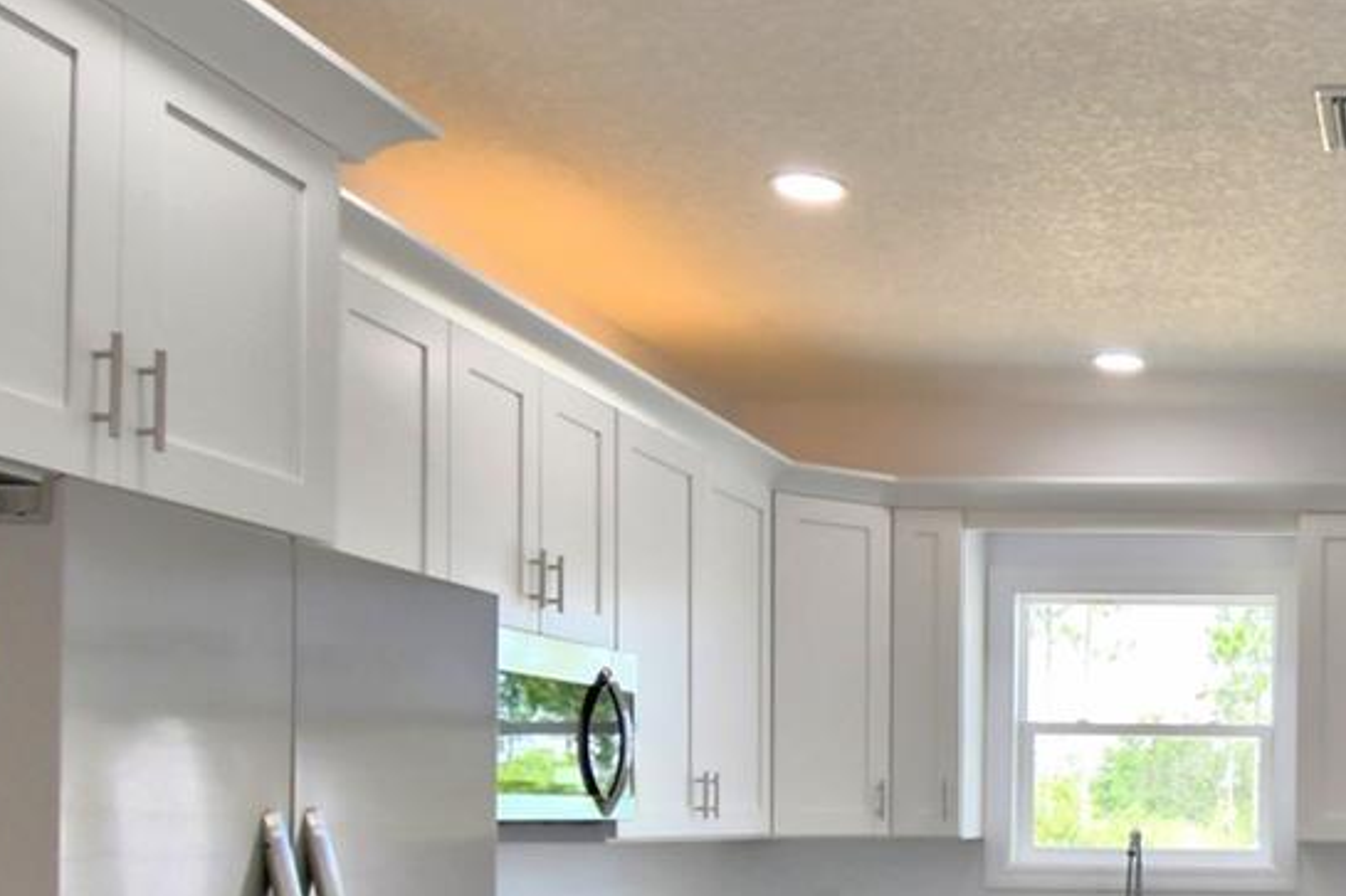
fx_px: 1645
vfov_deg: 29.1
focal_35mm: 44
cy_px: 834
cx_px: 1393
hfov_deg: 38.6
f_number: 4.5
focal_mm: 10
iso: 220
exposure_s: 1/125
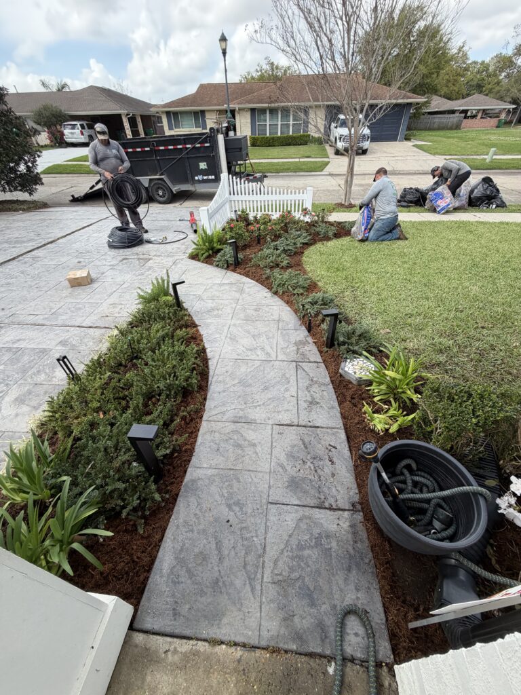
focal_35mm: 14
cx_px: 260
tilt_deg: -38.4
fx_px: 281
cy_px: 348
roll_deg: +1.7
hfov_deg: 85.7
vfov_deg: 102.1
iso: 50
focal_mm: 2.22
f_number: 2.2
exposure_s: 1/502
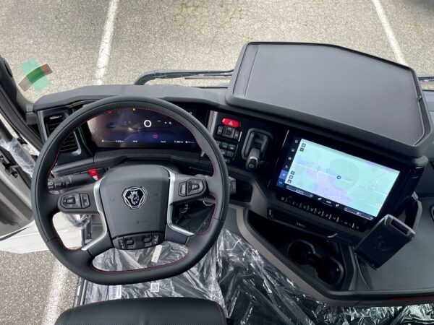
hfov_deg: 67.3
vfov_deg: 53.1
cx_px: 217
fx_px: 326
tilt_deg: -60.0
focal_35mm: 26
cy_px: 162
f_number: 1.6
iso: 80
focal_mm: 4.2
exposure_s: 1/121
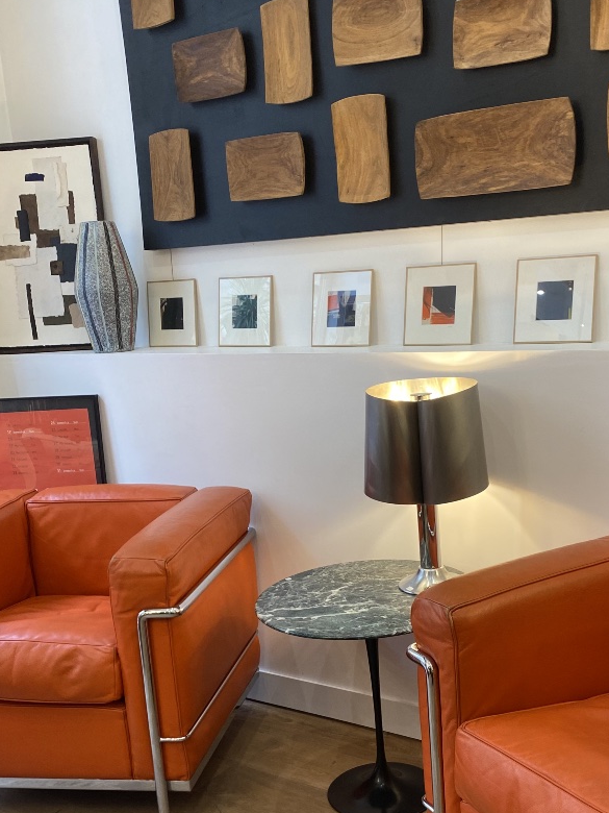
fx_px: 938
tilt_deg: -15.3
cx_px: 364
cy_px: 544
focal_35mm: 40
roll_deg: +2.6
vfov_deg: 46.1
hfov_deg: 35.8
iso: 125
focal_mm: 4.25
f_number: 1.8
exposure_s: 1/100
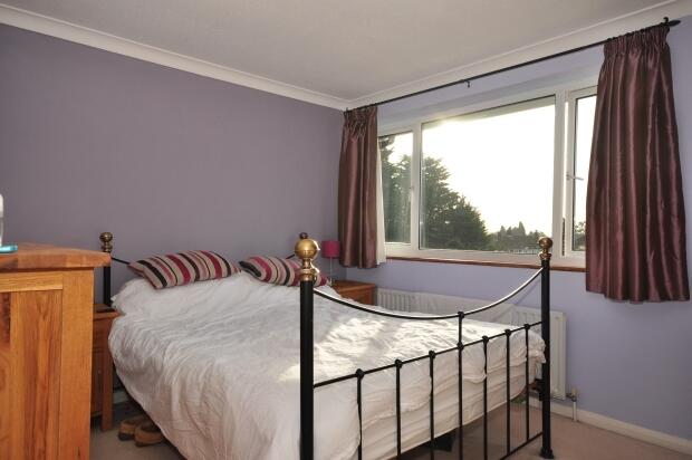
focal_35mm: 24
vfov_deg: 53.0
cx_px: 346
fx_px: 461
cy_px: 230
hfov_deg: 73.8
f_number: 11
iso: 200
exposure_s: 1/50
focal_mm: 16
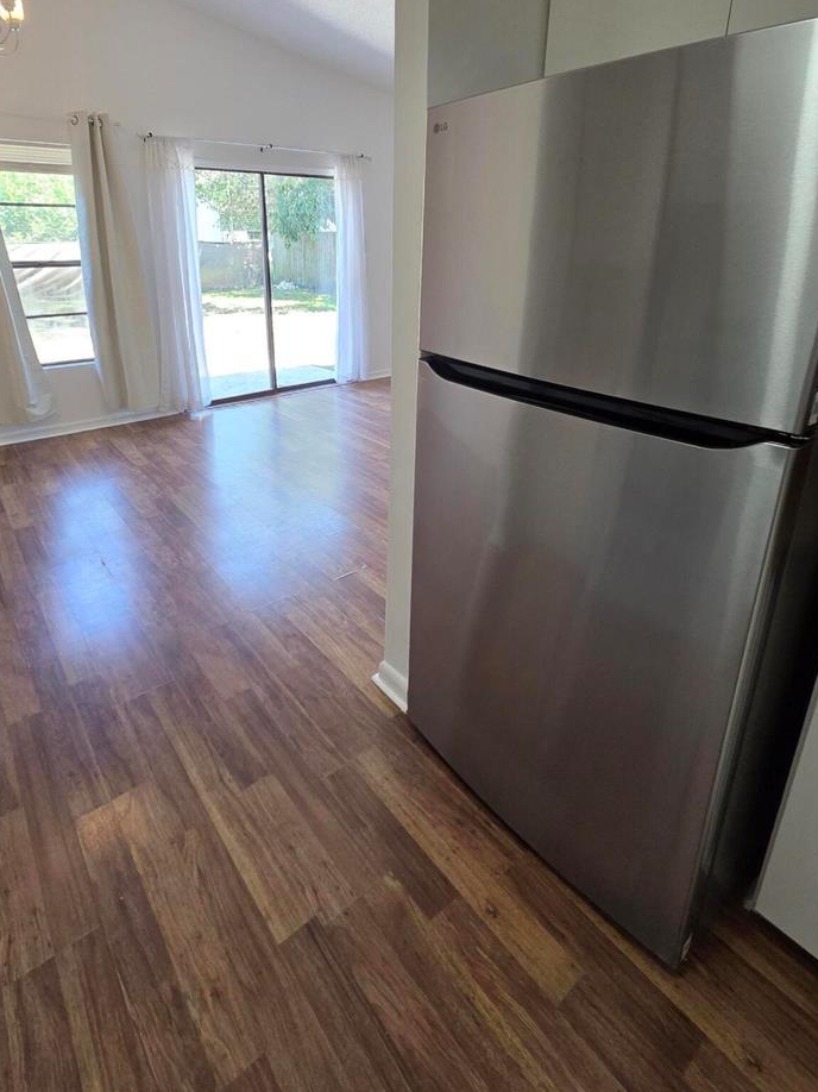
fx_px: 536
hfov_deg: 74.5
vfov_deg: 89.5
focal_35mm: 17
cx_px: 369
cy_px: 421
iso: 200
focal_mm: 2.2
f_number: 2.2
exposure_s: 1/120
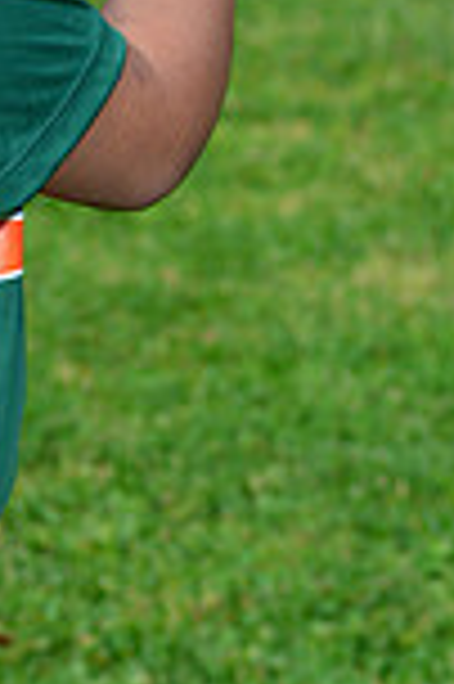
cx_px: -38
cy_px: -270
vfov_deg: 4.9
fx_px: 7963
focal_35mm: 420
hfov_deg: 3.3
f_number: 10
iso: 200
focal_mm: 110
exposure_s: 1/200
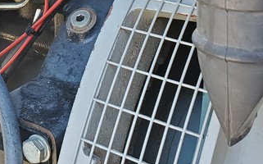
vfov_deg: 13.8
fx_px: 630
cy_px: -89
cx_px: -25
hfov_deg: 22.3
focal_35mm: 88
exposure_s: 1/120
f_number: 2.4
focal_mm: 4.3
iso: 100
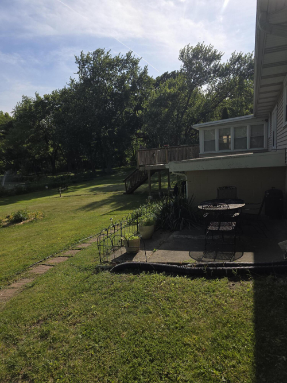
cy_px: 192
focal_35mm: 23
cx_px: 144
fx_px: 254
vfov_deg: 73.9
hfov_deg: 58.9
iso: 12
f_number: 1.7
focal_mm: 6.3
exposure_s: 1/1148
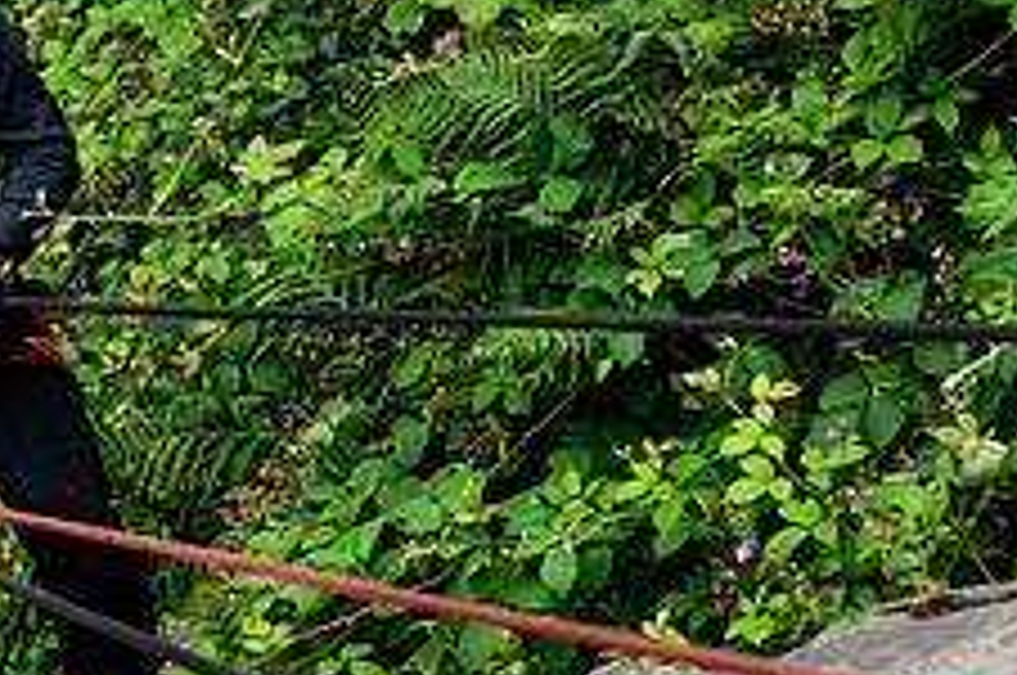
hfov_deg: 13.7
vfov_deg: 9.2
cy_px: 369
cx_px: 112
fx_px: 4203
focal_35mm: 149
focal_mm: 58
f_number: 4
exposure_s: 1/800
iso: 280
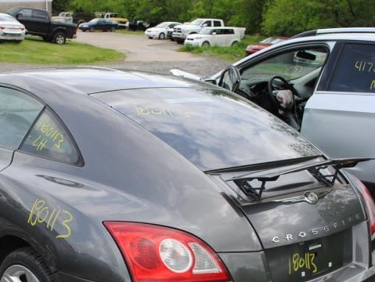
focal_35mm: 53
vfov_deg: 27.3
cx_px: 112
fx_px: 575
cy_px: 202
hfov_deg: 35.6
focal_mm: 22
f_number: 6.3
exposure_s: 1/160
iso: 100
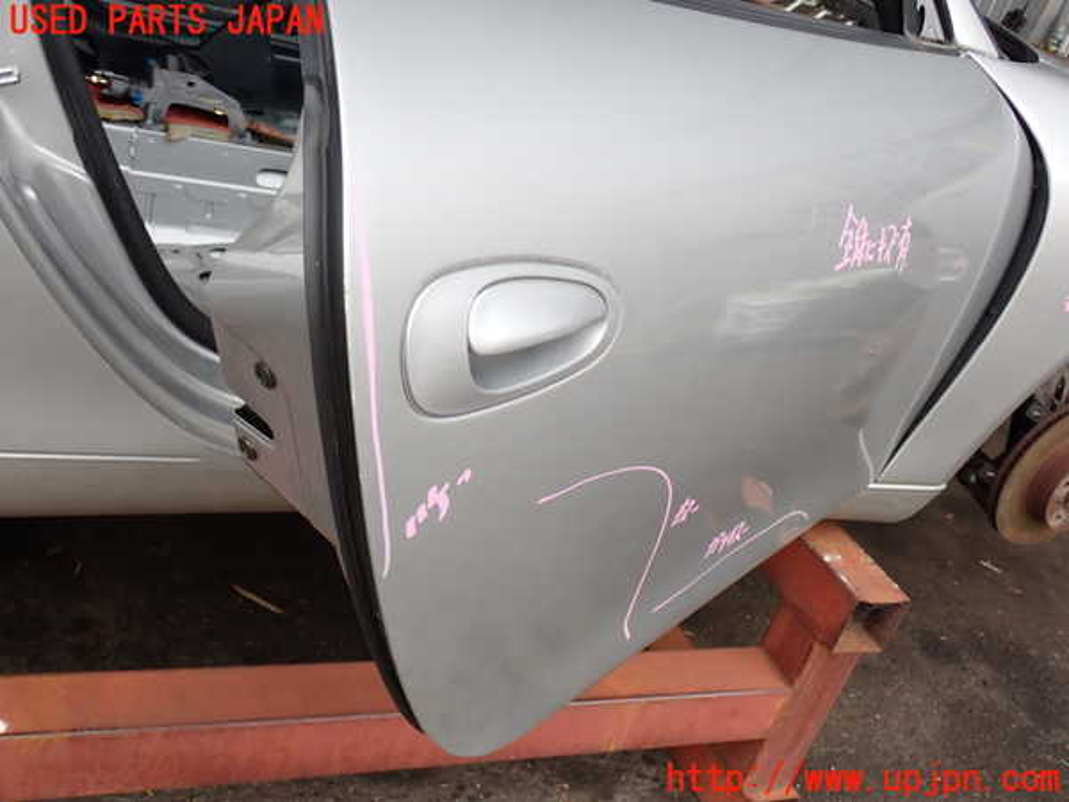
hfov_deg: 49.0
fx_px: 1174
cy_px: 401
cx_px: 534
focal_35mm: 38
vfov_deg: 37.7
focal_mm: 6.83
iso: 100
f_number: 3.5
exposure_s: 1/125
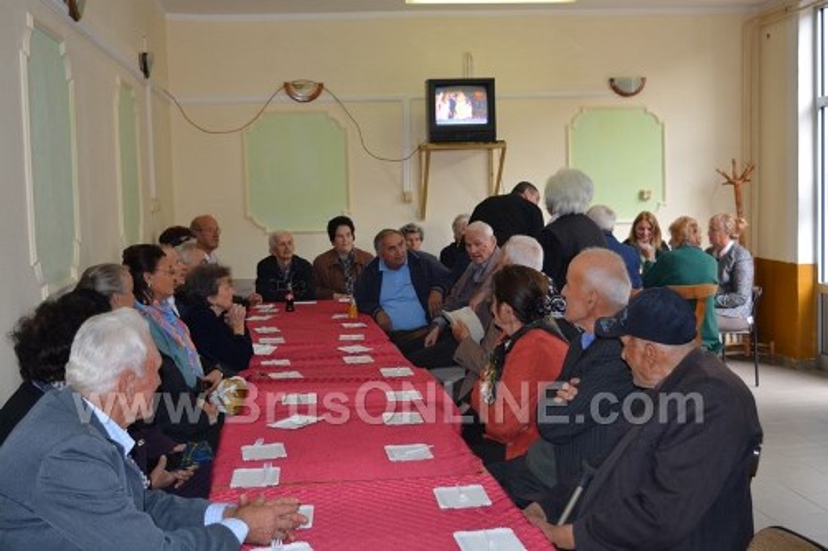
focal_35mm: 46
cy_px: 276
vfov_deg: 28.9
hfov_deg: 42.3
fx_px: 1069
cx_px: 414
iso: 500
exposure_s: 1/60
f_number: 4.2
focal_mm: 31
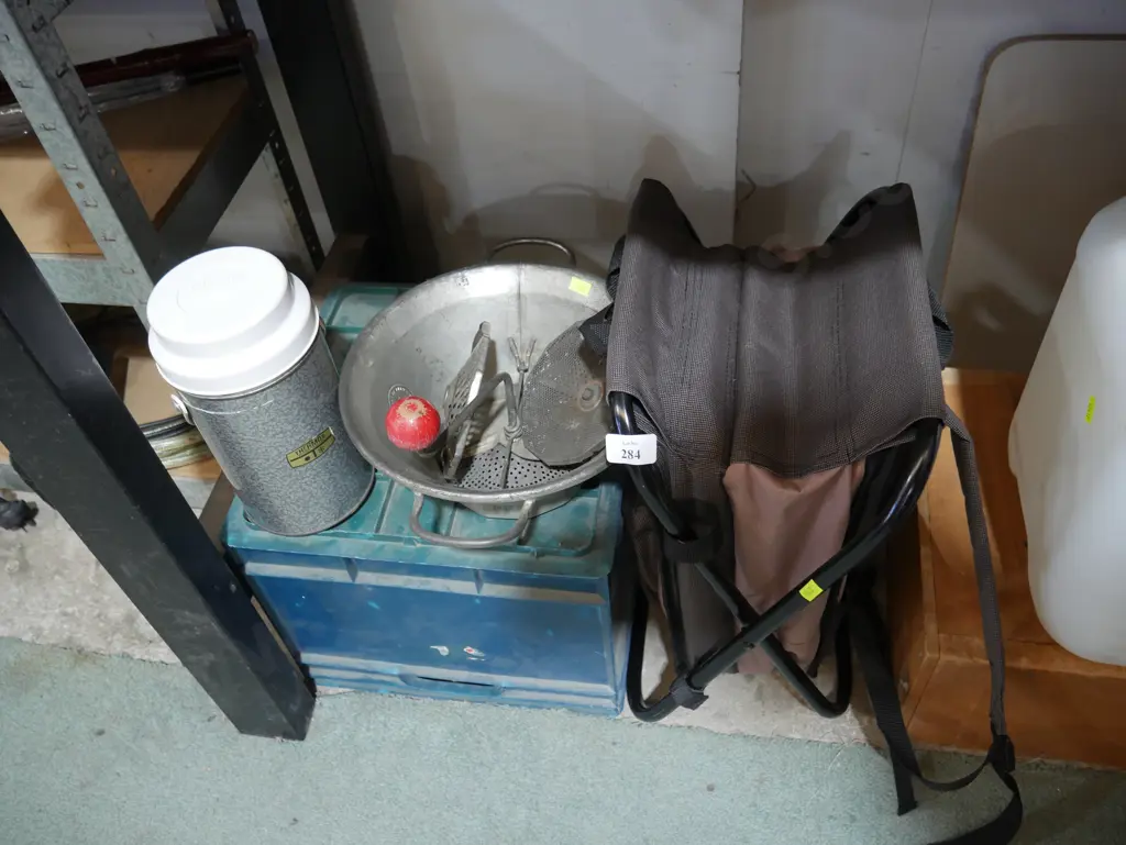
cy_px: 422
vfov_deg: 49.8
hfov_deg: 63.4
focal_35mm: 28
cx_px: 563
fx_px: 911
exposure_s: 1/60
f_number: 3.5
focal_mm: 14
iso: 640
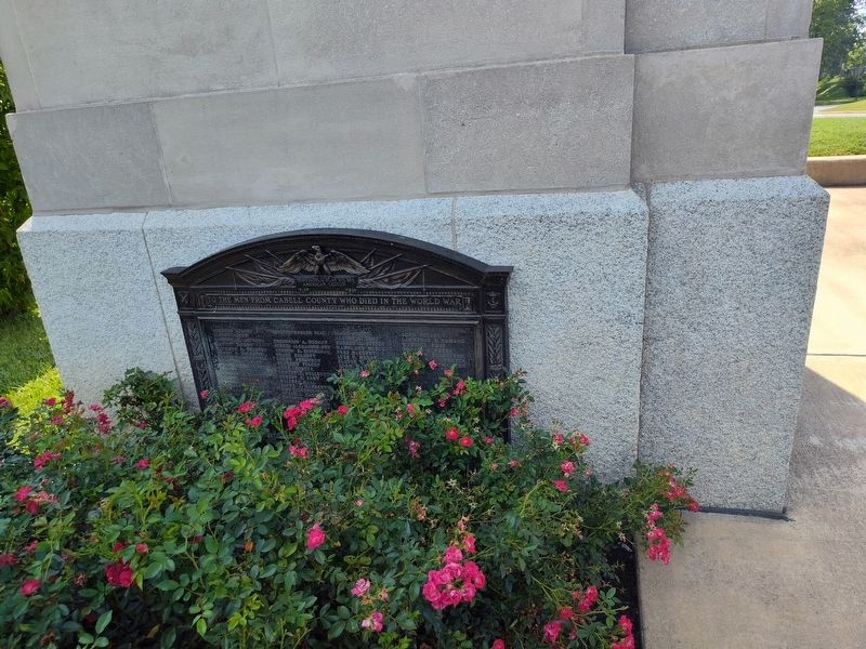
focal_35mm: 23
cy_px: 324
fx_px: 575
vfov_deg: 58.9
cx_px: 433
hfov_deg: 73.9
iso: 100
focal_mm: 5.56
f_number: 1.8
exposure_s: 1/742
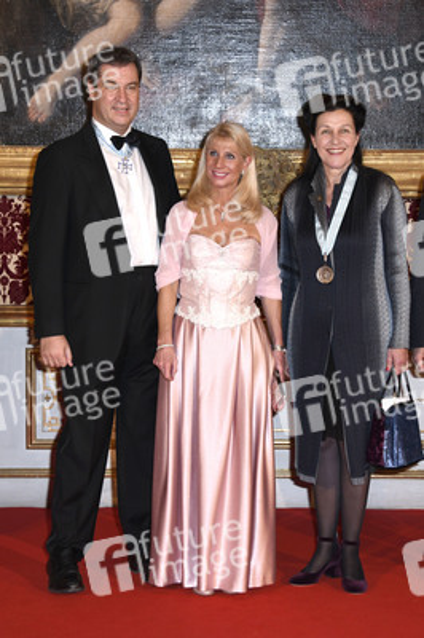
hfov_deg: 23.3
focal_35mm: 58
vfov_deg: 34.5
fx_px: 1026
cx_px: 212
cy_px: 319
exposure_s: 1/160
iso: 1250
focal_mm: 58
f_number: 6.3
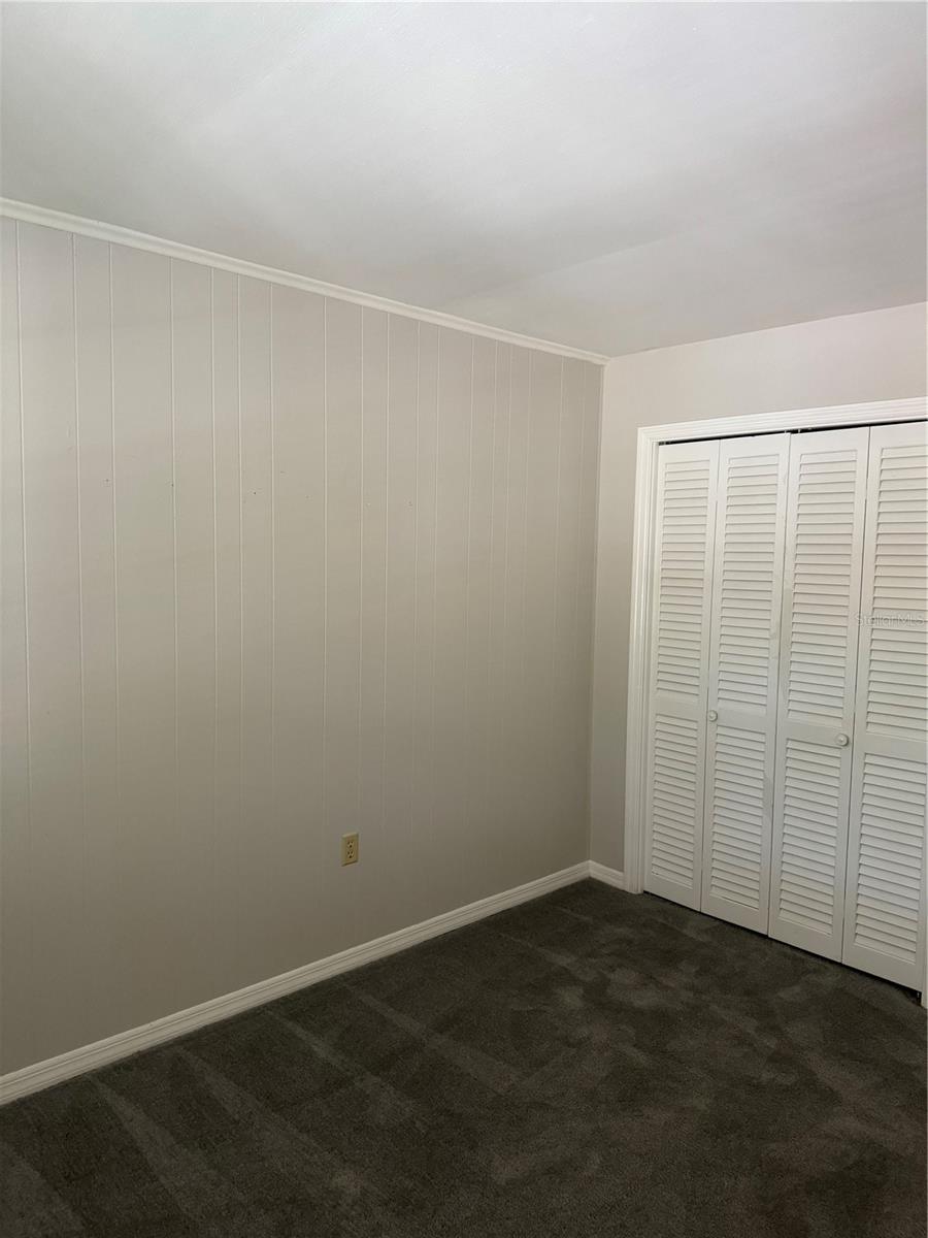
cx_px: 464
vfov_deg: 71.6
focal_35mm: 24
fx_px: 858
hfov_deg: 56.8
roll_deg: +0.4
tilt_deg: -2.5
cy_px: 619
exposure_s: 1/60
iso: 400
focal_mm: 6.76
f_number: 1.78
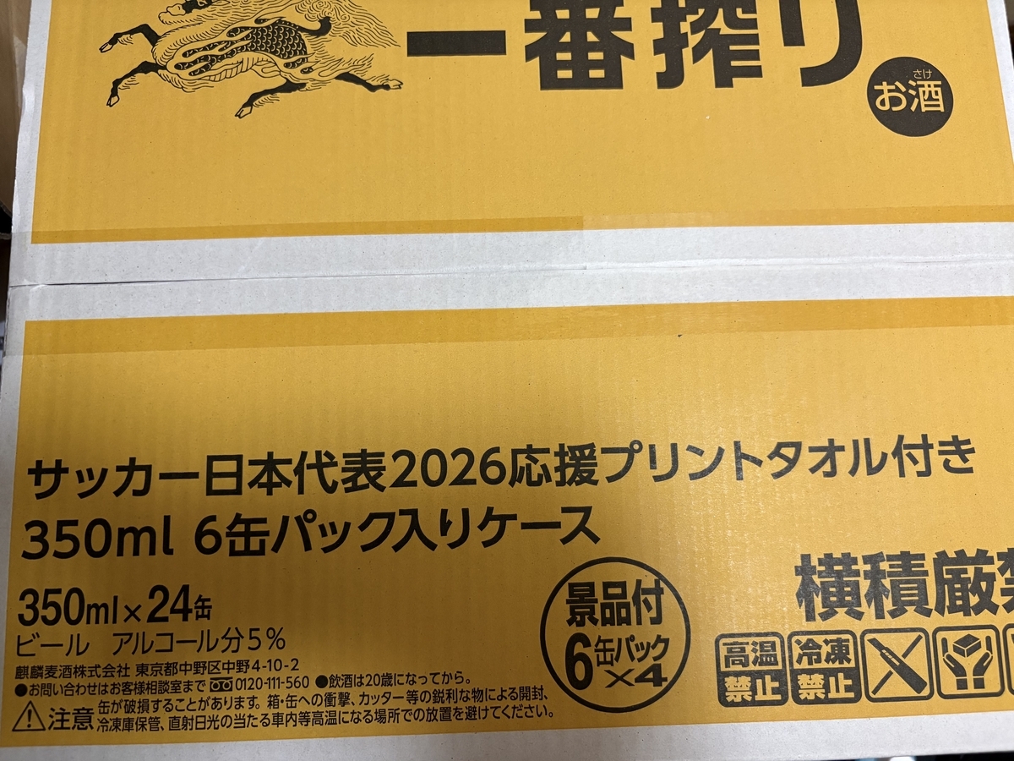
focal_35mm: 26
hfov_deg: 67.3
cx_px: 507
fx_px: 762
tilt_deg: -78.2
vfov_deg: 53.1
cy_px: 380
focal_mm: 5.96
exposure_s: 1/50
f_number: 1.6
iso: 320
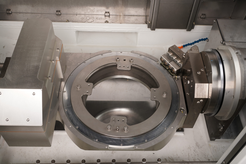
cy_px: 82
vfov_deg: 35.9
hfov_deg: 51.9
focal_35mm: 37
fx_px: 253
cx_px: 123
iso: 200
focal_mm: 37
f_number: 18
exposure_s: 1/40
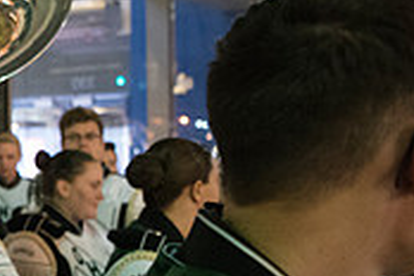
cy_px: 165
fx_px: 920
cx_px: -221
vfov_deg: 17.0
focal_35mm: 80
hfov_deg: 21.1
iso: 8000
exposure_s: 1/160
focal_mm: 24
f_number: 2.8
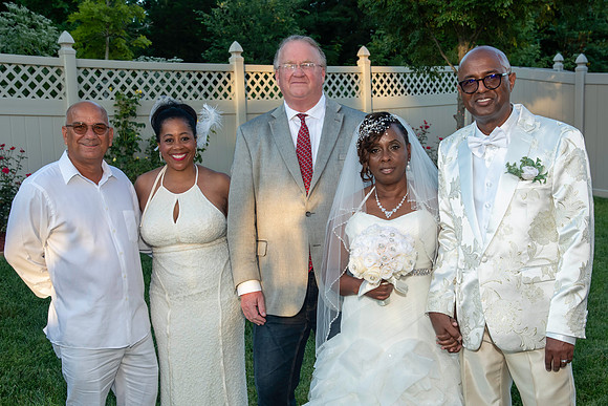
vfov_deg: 24.7
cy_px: 228
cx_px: 317
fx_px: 927
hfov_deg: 36.3
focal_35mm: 55
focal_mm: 30
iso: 400
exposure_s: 1/250
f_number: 5
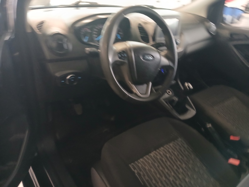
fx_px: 187
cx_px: 124
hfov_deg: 67.3
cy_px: 94
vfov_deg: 53.1
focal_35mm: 26
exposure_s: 1/20
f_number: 1.8
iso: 640
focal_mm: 3.98
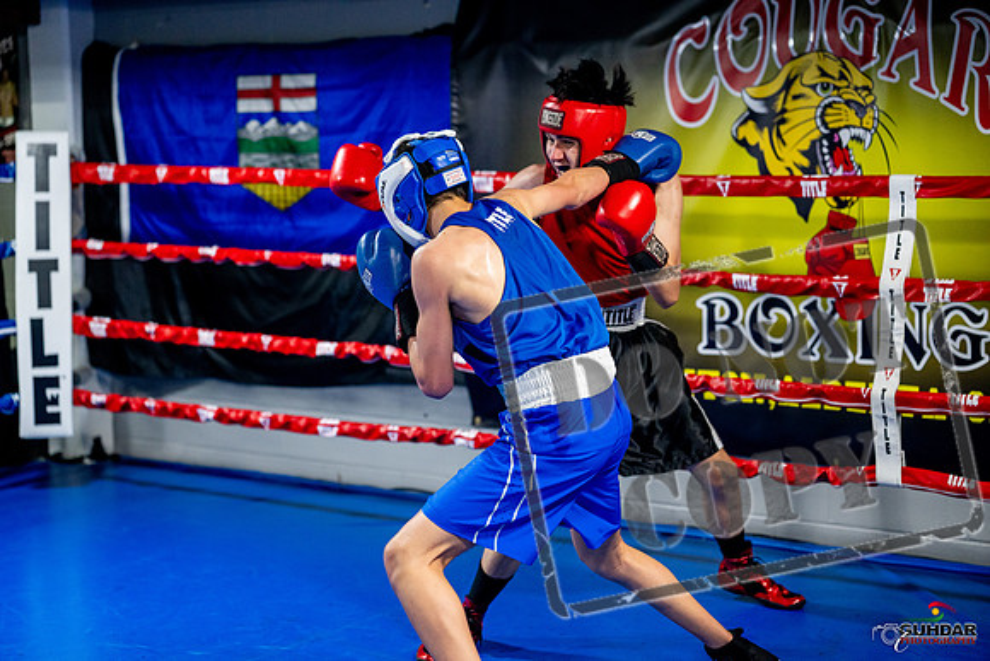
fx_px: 1870
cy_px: 330
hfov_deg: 29.6
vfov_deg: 20.0
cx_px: 495
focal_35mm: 68
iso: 4000
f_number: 2
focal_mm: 68
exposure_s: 1/1000
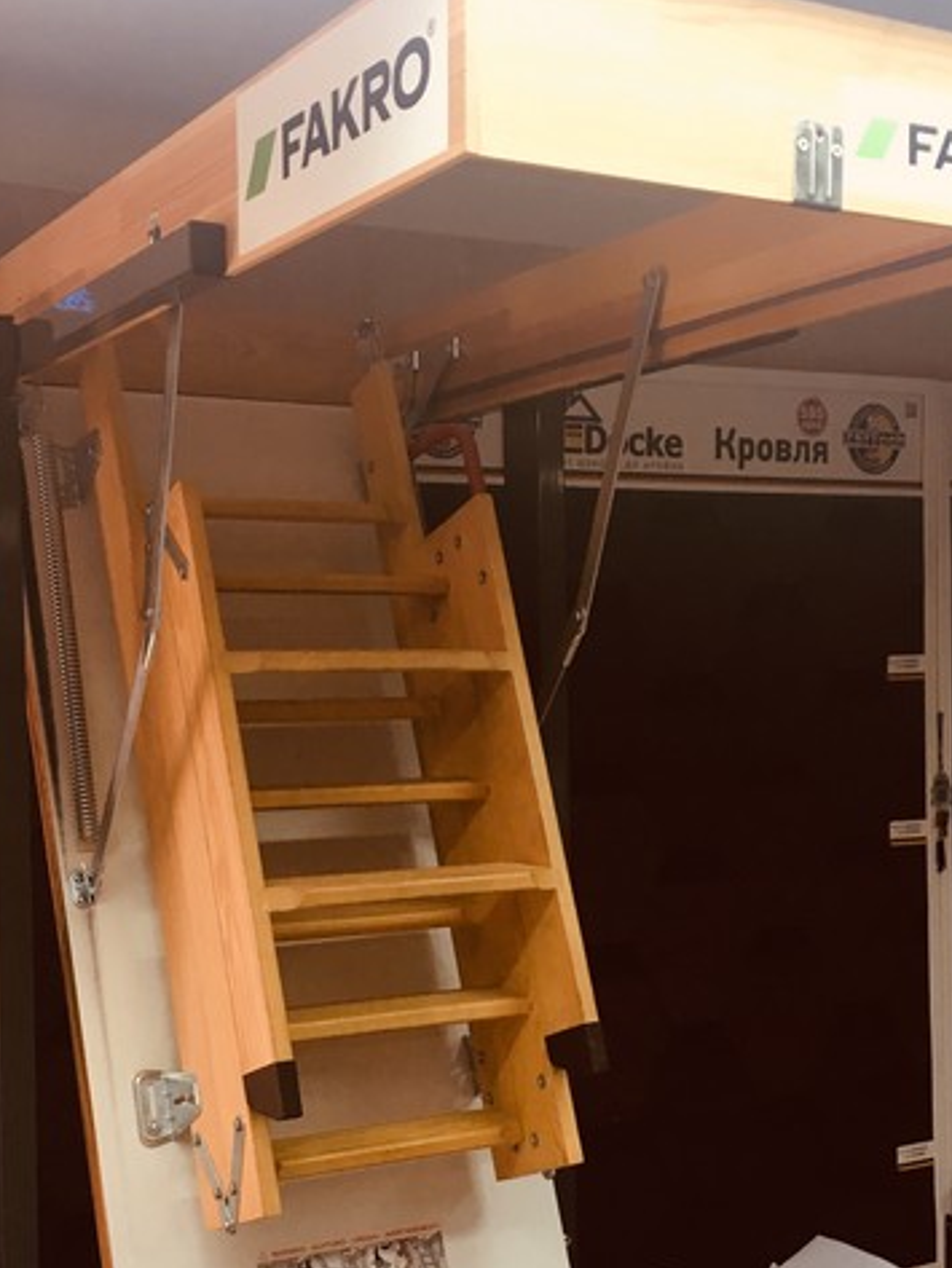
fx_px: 1796
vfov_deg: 38.6
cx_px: 418
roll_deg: +1.3
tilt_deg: -1.2
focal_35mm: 49
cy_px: 802
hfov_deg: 29.7
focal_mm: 4.15
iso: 64
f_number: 2.2
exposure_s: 1/33
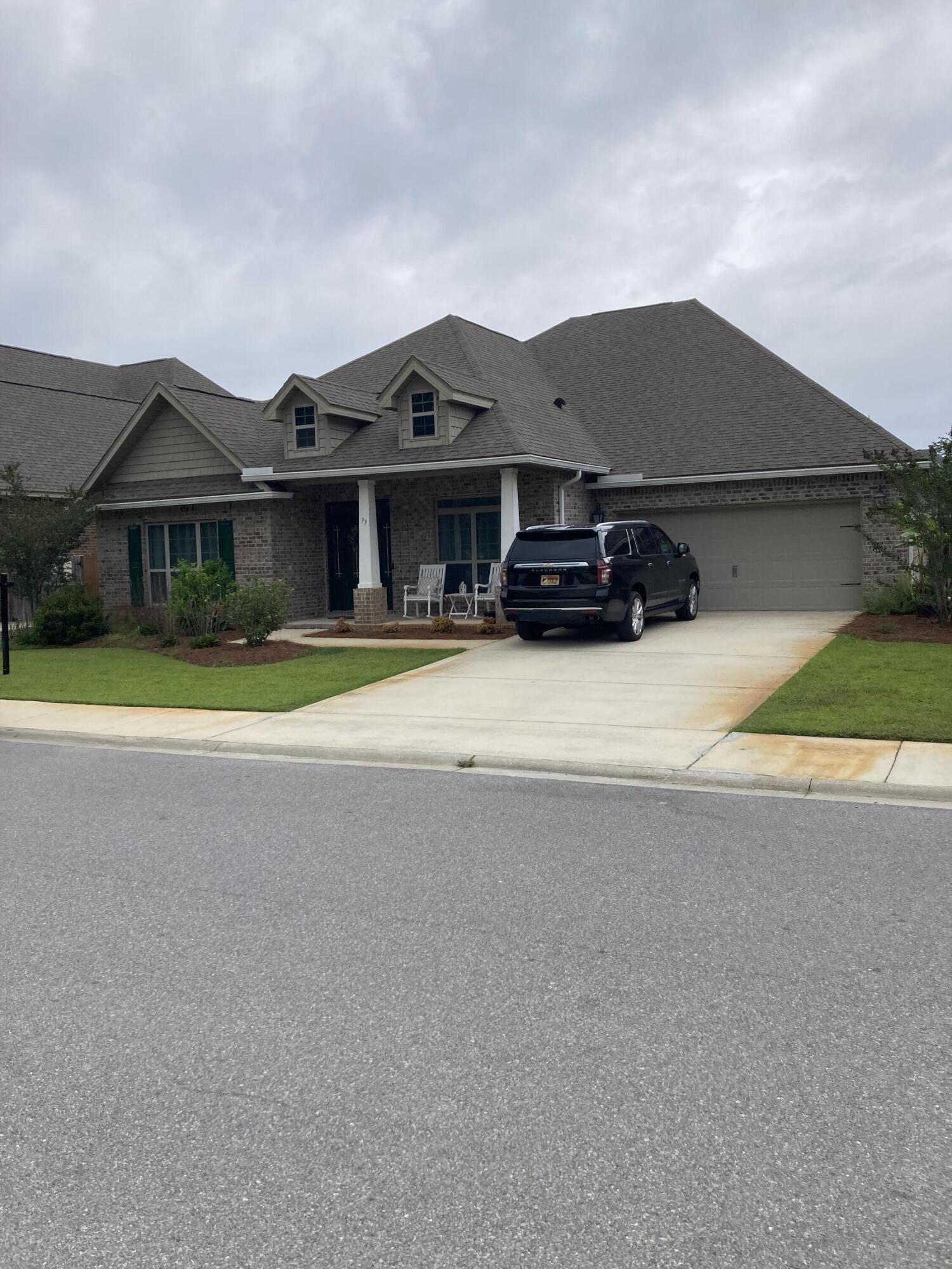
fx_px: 1027
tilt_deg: -2.3
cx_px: 476
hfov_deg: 49.7
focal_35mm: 28
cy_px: 634
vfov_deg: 63.4
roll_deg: +2.2
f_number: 1.8
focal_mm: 3.99
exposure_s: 1/2404
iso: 20
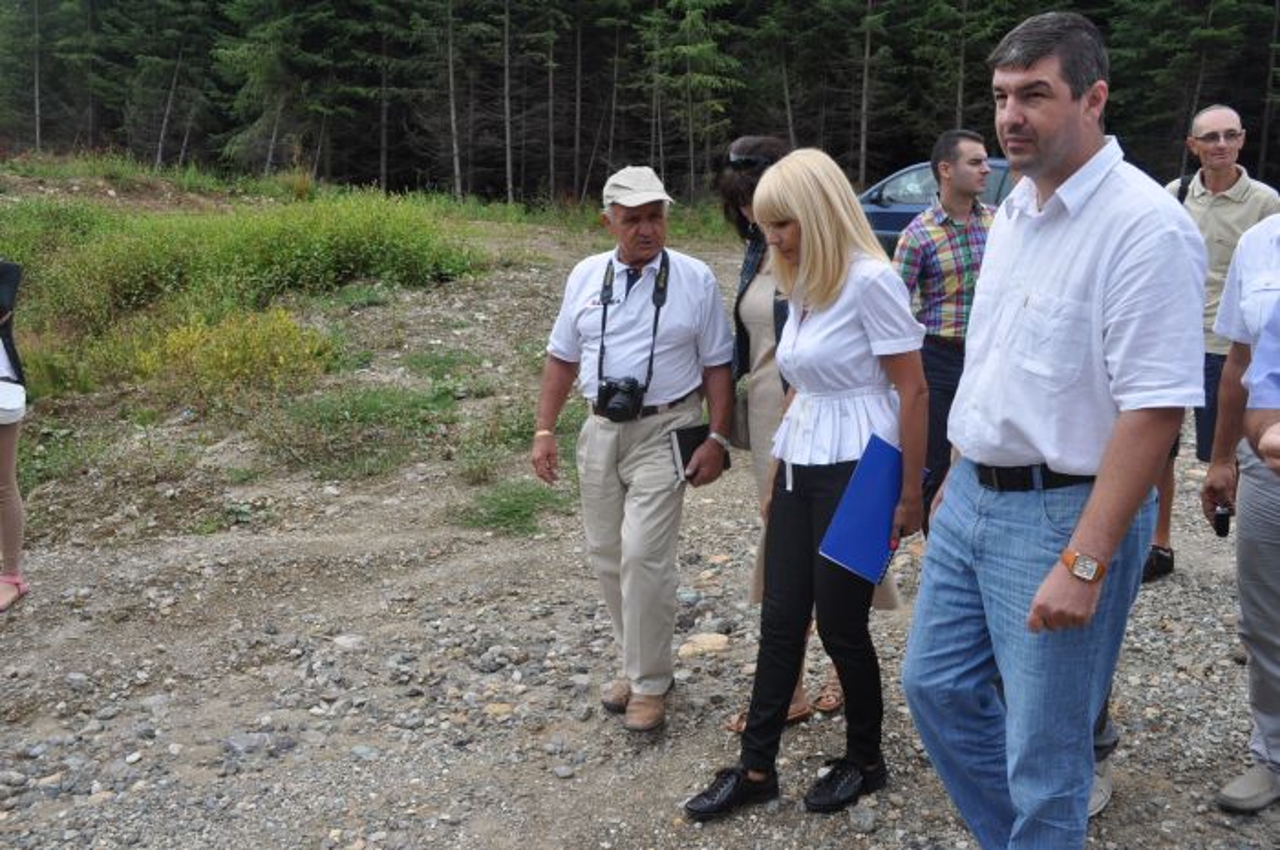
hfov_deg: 62.0
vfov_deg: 43.5
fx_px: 1065
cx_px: 640
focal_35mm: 30
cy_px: 425
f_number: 7.1
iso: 200
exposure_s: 1/200
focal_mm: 20
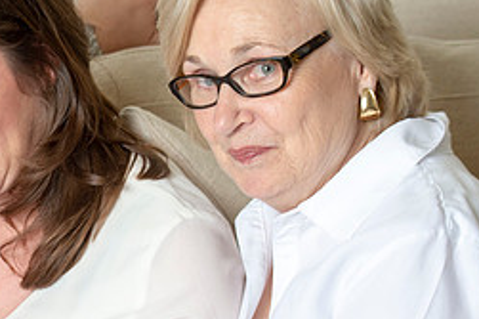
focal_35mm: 162
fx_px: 2154
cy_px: 201
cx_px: 6
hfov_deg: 12.5
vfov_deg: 8.5
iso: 200
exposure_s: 1/160
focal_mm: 70
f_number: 5.6
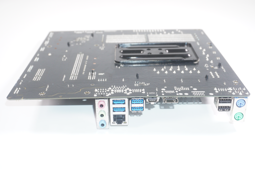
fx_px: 340
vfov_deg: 28.0
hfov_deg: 41.1
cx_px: 128
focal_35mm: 48
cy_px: 84
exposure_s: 1/160
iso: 640
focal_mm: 32
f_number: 6.3
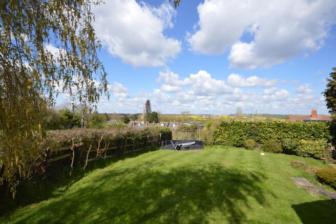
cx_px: 168
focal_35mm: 20
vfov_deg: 63.1
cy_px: 112
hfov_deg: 85.5
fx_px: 182
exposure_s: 1/200
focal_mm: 13
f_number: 7.1
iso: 100
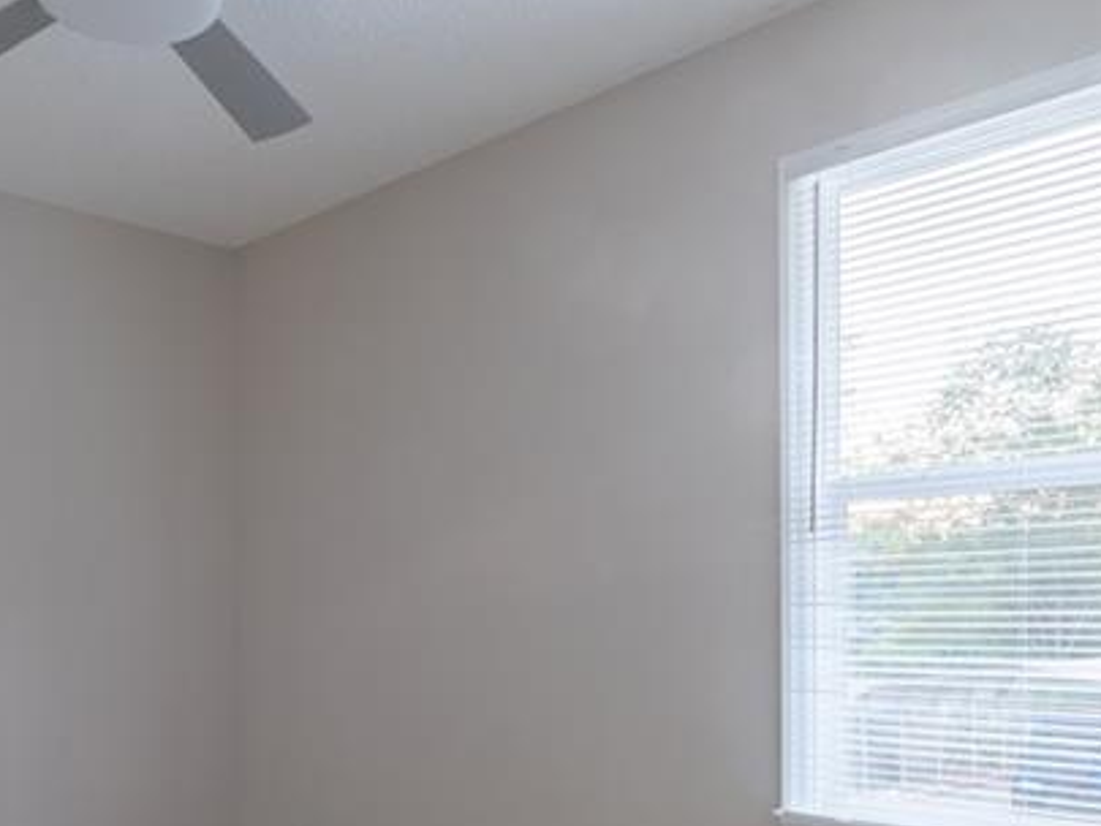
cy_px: 683
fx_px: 1082
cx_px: 247
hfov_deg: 51.2
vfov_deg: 39.8
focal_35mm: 34
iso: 500
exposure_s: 1/20
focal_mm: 14
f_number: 7.1
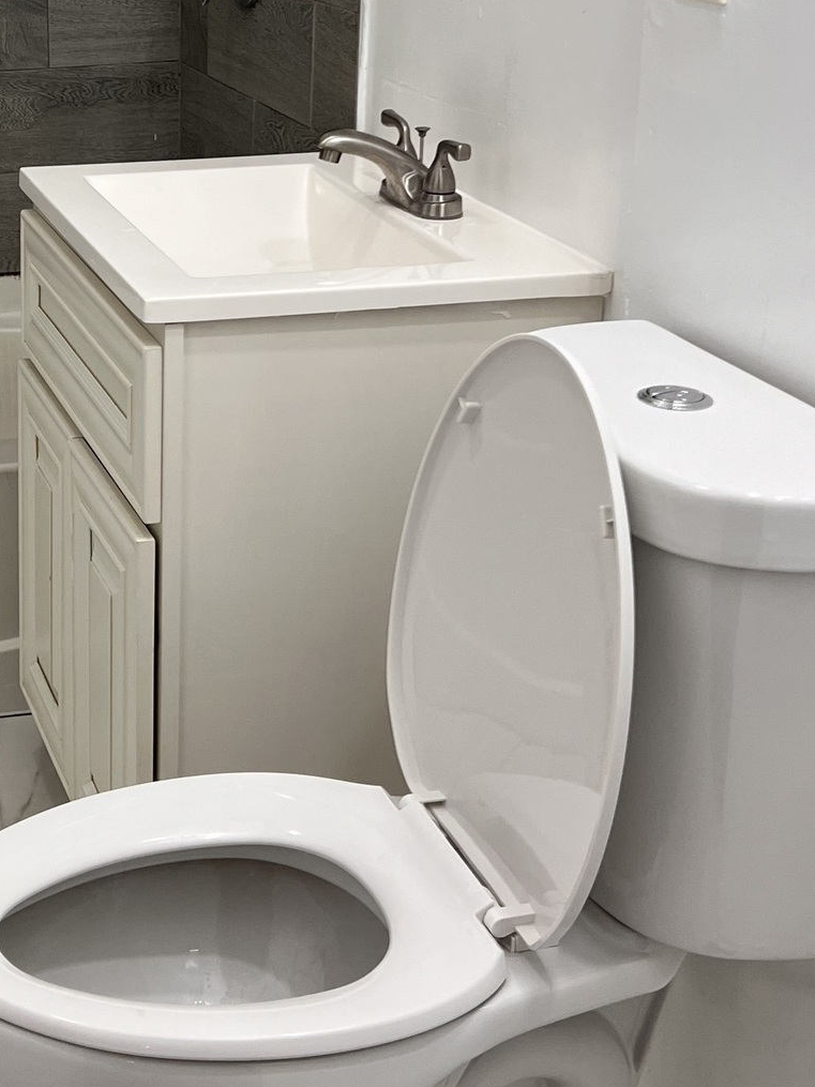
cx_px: 6
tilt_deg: -15.4
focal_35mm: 59
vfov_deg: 32.2
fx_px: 1853
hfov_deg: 23.8
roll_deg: +1.0
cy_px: 297
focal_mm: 5.7
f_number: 1.5
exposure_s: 1/120
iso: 125
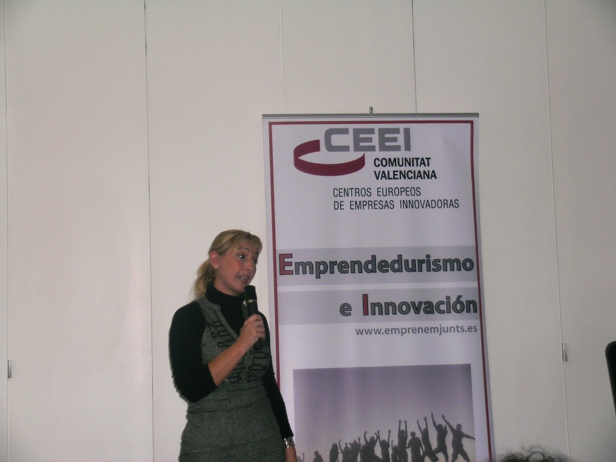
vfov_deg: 22.6
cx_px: 308
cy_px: 231
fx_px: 1157
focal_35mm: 65
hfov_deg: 29.8
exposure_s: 1/121
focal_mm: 13.5
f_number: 3.8
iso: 53
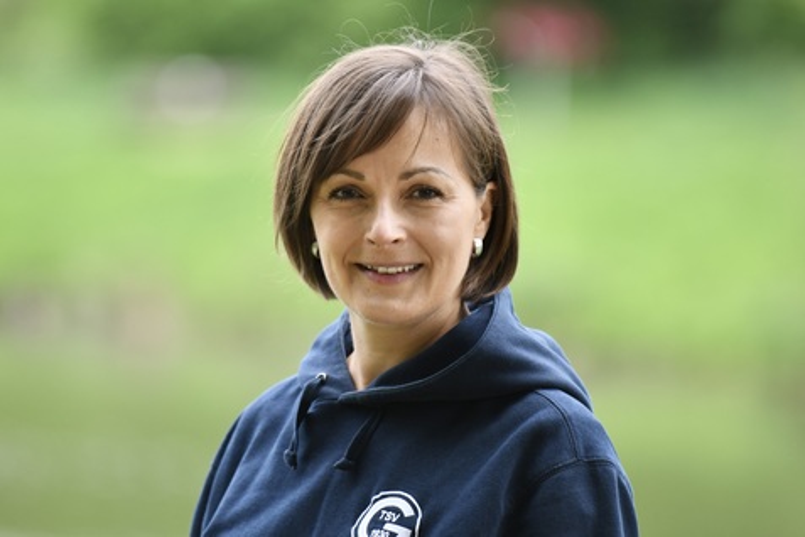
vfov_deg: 4.6
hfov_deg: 6.9
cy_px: 268
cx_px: 402
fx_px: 6708
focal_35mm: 300
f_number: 2.8
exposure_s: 1/320
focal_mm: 200
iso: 200
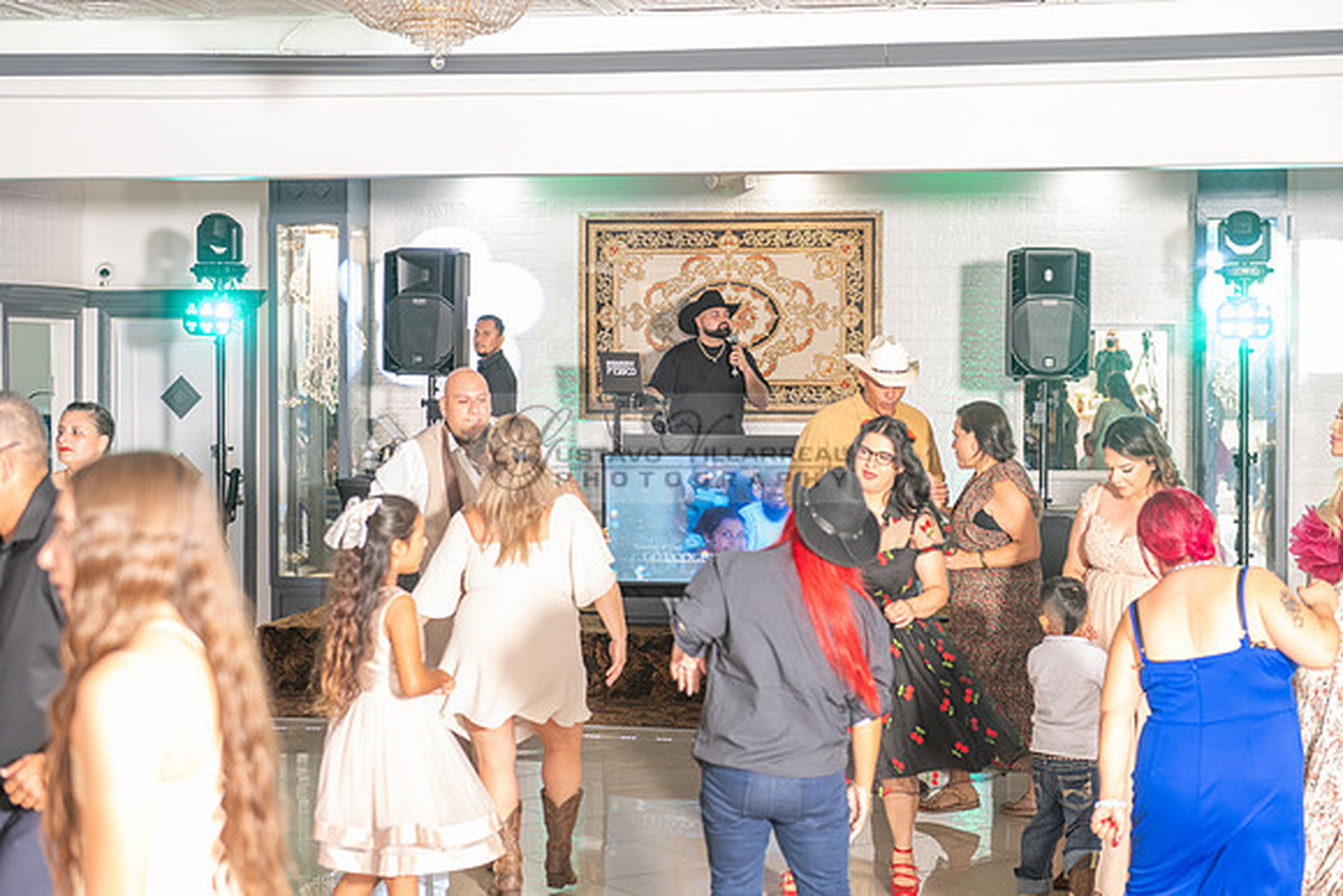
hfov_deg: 28.8
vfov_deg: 19.5
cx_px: 672
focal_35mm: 70
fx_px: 2612
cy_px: 448
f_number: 3.5
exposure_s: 1/125
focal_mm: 70
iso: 800
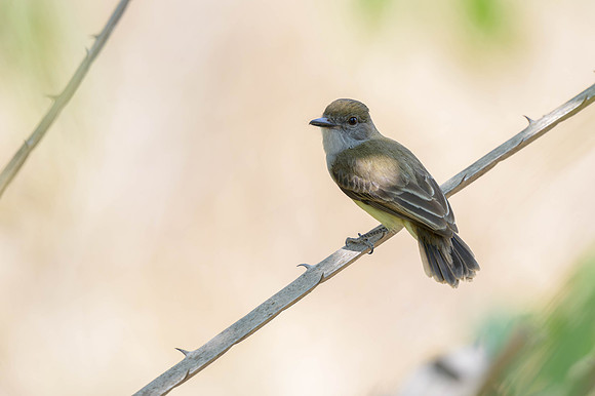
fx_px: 13073
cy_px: 174
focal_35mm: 791
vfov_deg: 1.7
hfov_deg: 2.6
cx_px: 253
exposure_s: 1/1250
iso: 360
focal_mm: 400
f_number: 2.8
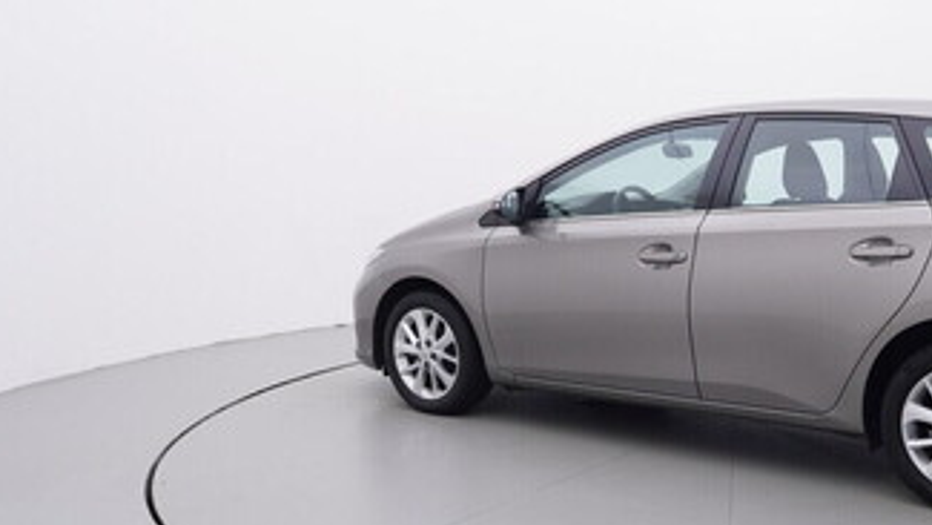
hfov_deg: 48.5
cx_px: 704
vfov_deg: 29.7
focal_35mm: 40
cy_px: 317
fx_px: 986
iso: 200
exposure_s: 1/80
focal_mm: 15
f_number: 5
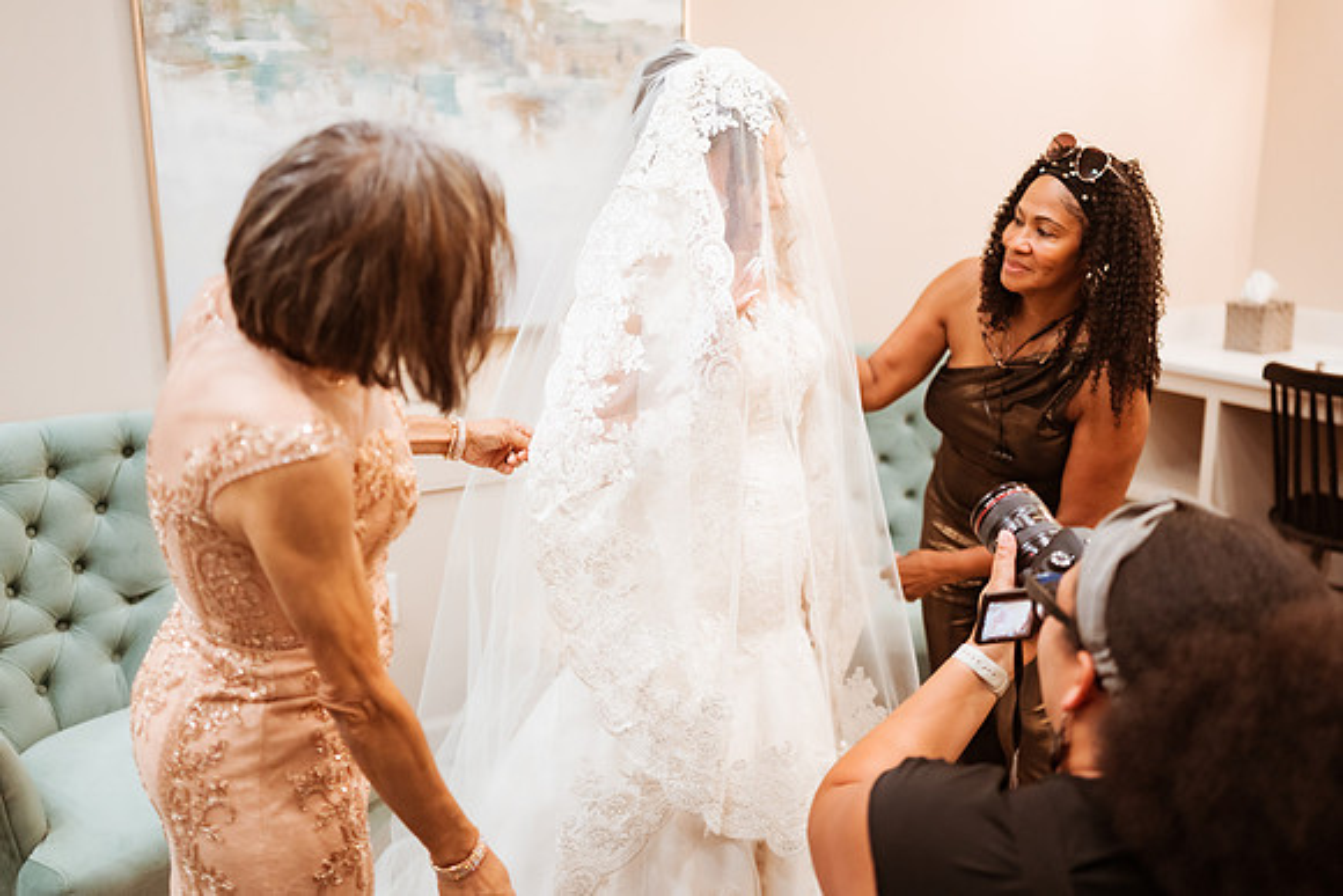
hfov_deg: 54.4
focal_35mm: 35
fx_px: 1306
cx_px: 672
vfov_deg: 37.9
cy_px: 448
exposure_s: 1/500
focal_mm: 35
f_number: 1.8
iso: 1250
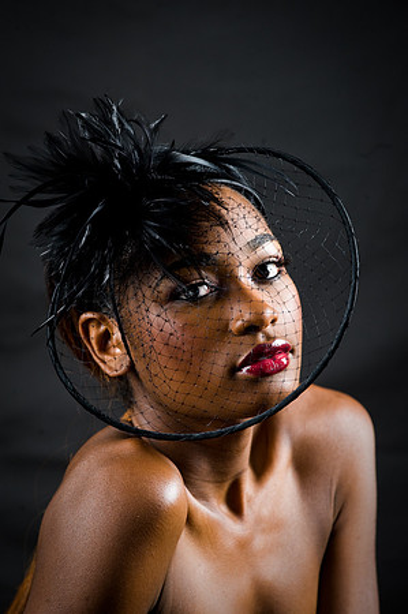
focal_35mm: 200
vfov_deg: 10.3
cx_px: 204
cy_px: 307
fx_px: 3408
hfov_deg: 6.9
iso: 320
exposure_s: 1/125
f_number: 5.6
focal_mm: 200
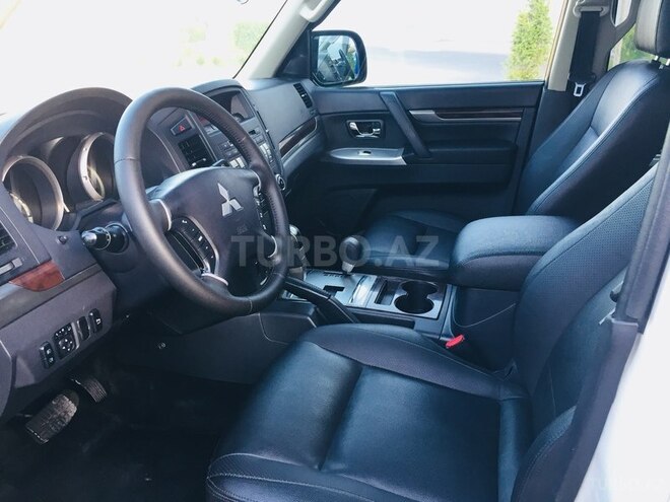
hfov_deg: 61.7
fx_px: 561
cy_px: 251
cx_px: 335
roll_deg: +2.0
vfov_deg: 48.2
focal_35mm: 29
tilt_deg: -21.7
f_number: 2.2
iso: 40
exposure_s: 1/33
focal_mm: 4.15
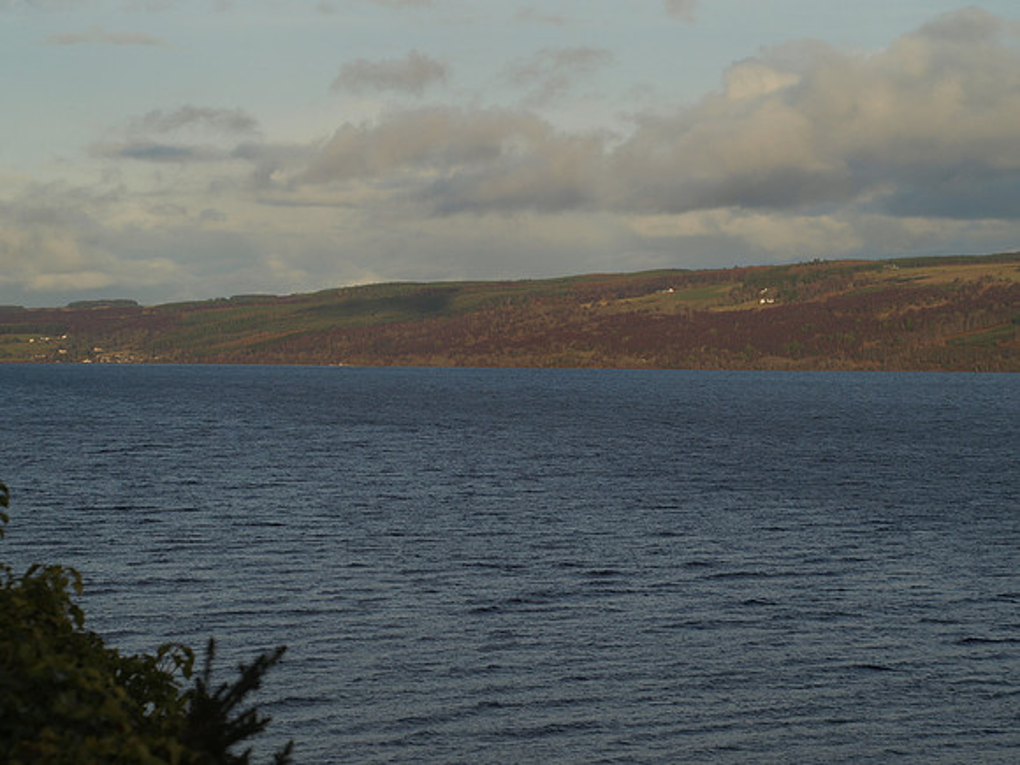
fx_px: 2947
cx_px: 510
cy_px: 382
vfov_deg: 14.8
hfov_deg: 19.6
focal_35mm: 100
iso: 100
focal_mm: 50
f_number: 2.8
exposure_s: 1/1000
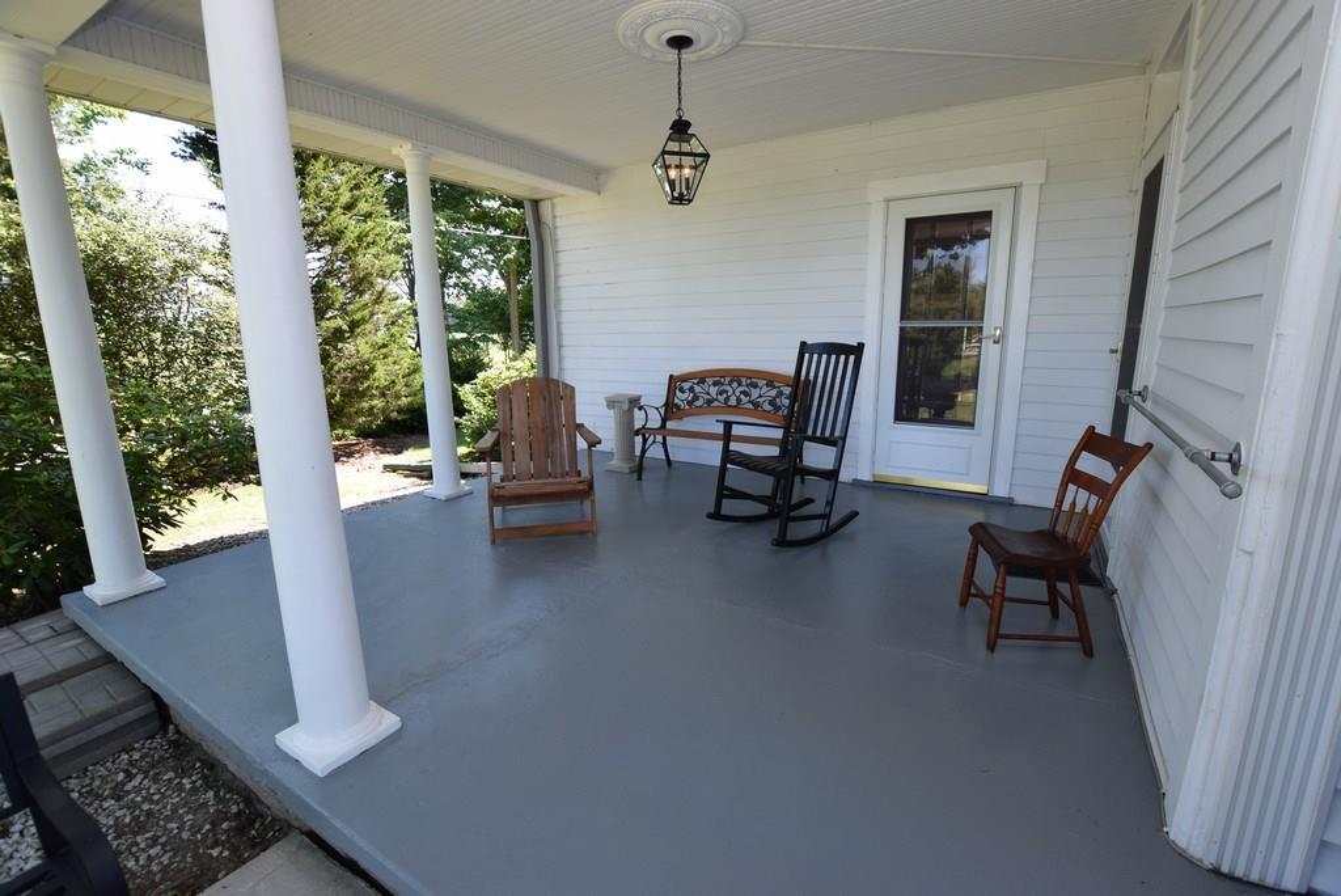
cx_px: 670
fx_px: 559
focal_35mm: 15
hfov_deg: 100.4
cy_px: 448
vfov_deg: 77.4
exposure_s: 1/160
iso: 400
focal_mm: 10
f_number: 6.3
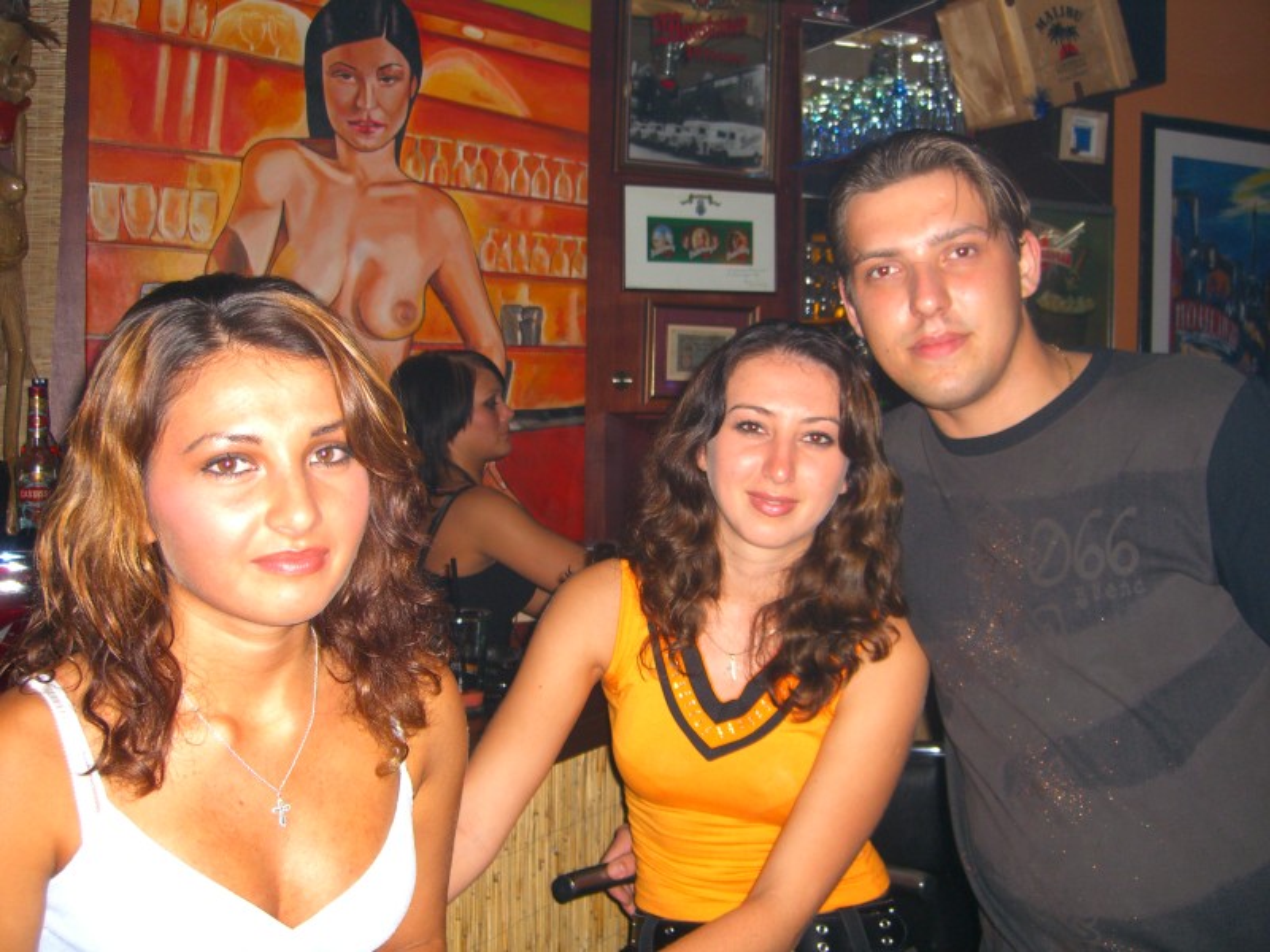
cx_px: 635
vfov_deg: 37.7
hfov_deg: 49.0
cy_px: 476
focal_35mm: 38
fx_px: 1394
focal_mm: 7.9
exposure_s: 1/60
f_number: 2.8
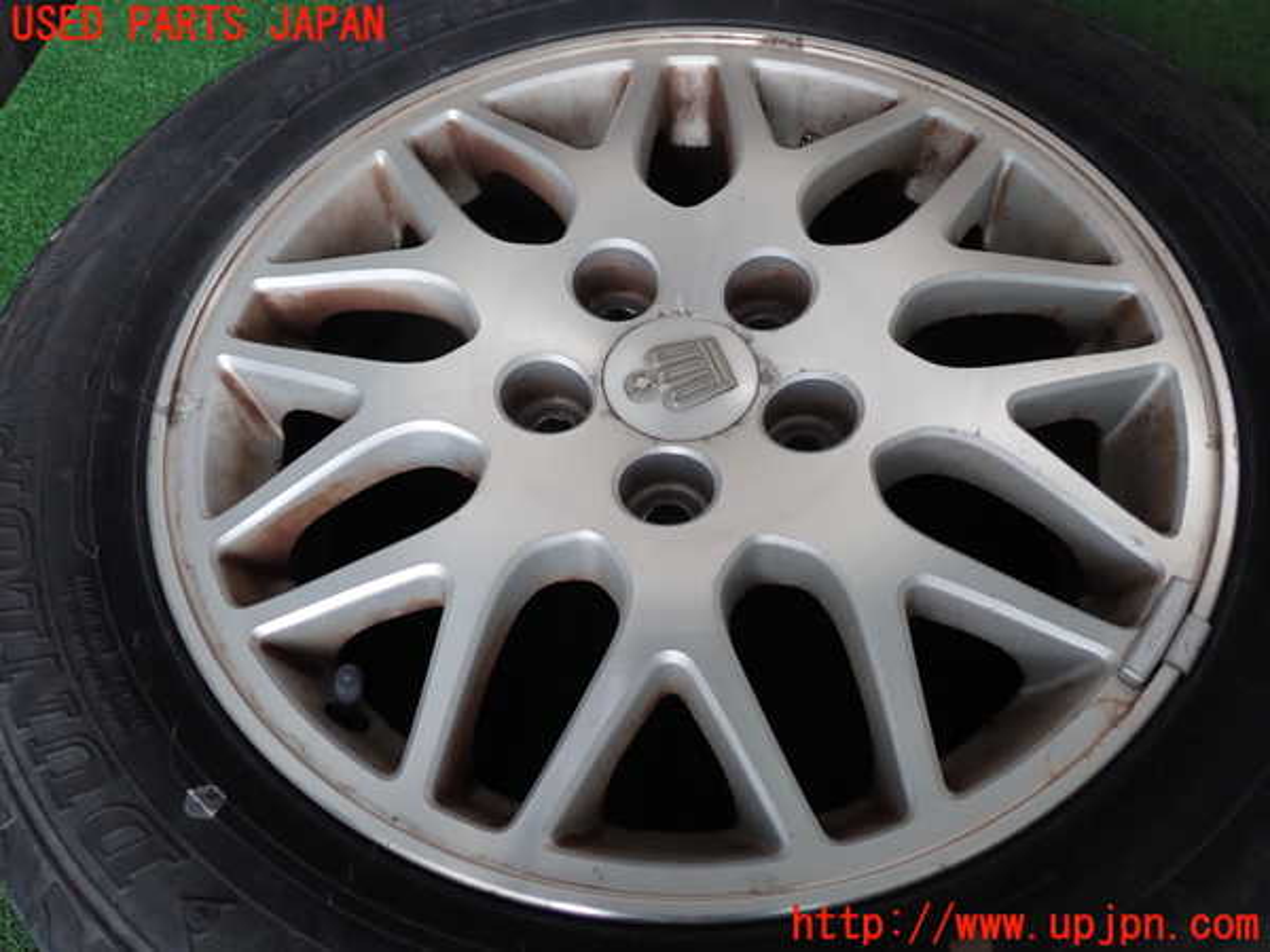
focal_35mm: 32
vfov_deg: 44.2
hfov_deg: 56.8
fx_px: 1174
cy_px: 476
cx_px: 635
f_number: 2.4
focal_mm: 5.79
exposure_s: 1/60
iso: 200
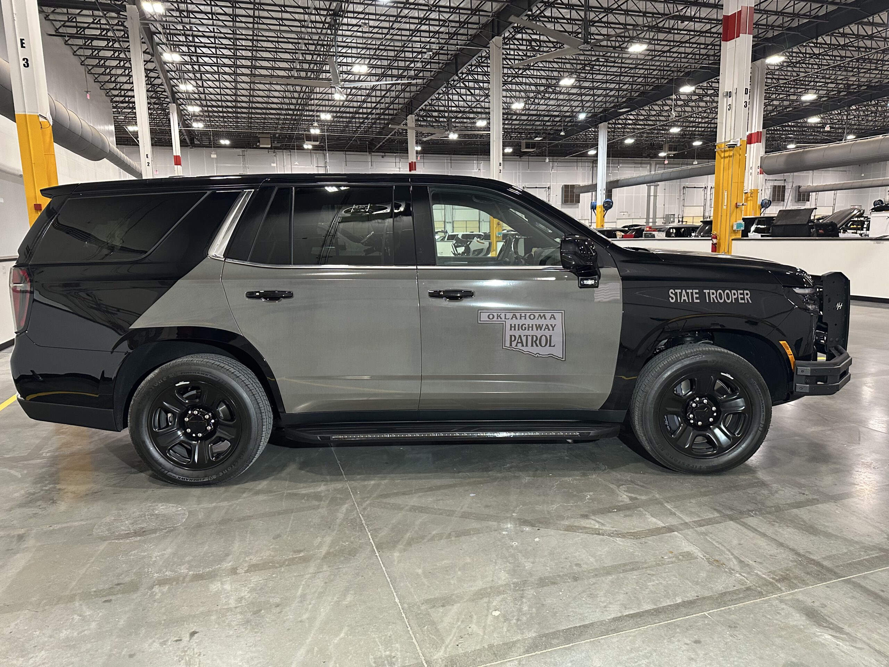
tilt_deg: -8.7
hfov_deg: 71.6
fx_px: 616
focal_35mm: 24
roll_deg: +1.0
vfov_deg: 56.8
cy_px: 334
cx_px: 444
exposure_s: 1/60
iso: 400
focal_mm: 6.86
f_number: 1.78
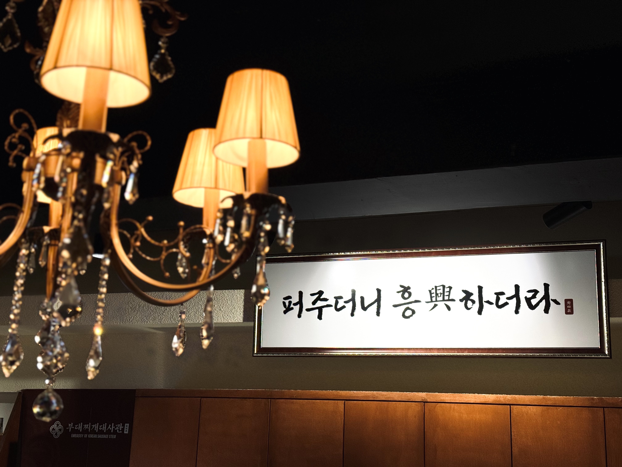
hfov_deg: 39.7
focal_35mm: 48
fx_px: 862
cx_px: 311
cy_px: 234
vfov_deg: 30.3
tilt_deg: +13.6
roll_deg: -2.6
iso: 64
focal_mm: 6.86
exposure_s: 1/544
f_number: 1.78
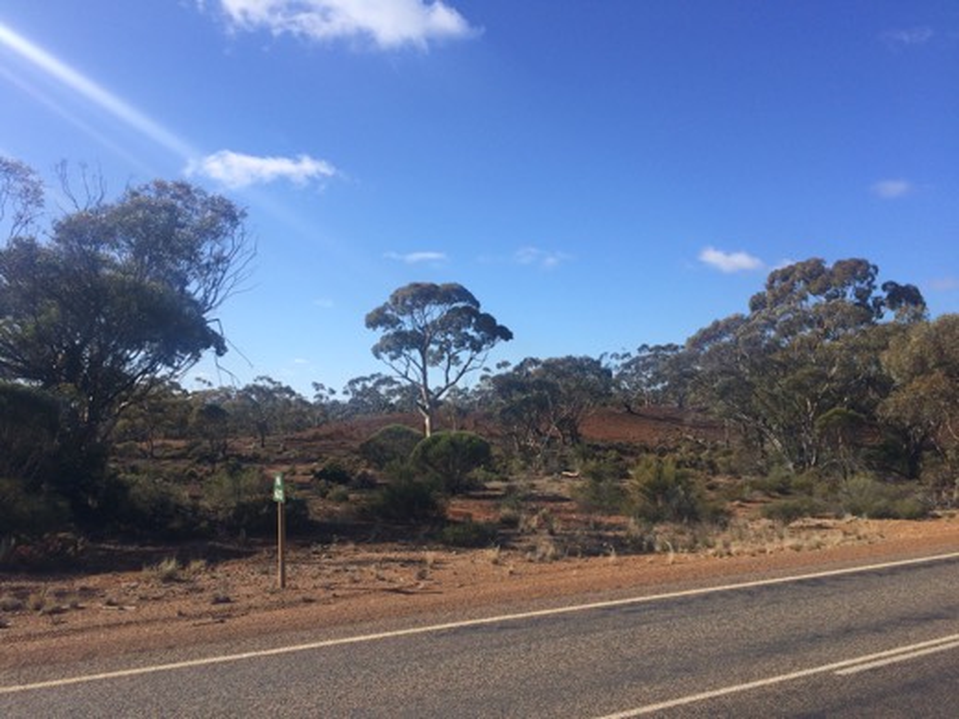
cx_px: 480
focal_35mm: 29
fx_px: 803
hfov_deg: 61.7
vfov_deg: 48.2
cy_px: 360
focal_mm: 4.15
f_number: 2.2
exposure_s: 1/1866
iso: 32
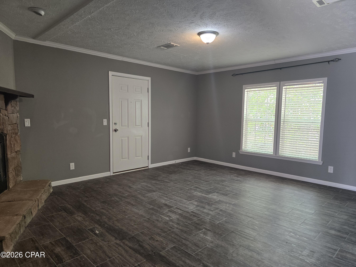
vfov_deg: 58.9
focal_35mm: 23
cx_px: 178
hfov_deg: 73.9
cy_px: 134
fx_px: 237
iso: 250
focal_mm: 6.3
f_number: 1.7
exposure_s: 1/120
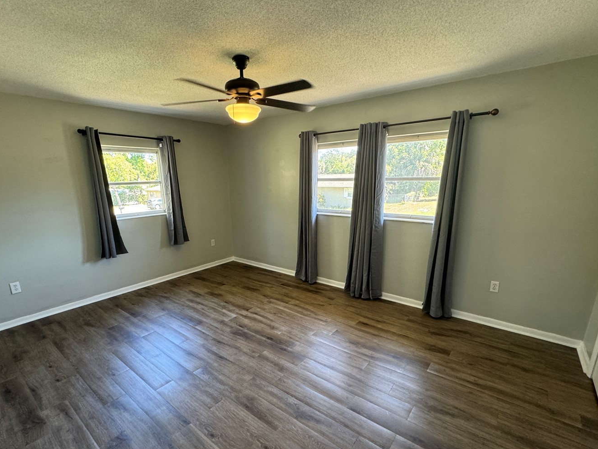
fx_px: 294
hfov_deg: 90.9
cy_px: 254
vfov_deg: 74.3
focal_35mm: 17
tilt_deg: -14.5
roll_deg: +0.8
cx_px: 281
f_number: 2.2
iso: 200
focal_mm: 2.22
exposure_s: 1/60
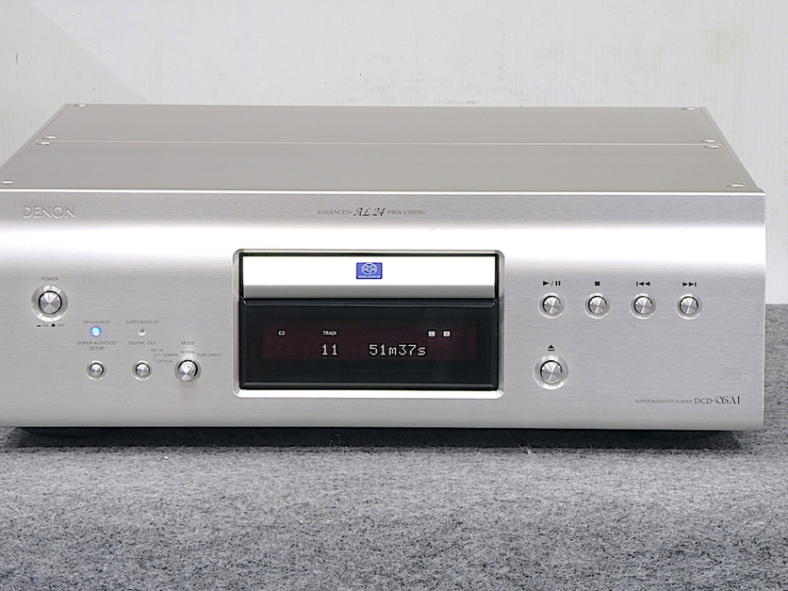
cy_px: 273
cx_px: 369
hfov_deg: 14.9
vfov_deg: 11.2
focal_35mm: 132
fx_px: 3005
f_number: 8
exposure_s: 1/2
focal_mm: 20.6
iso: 100
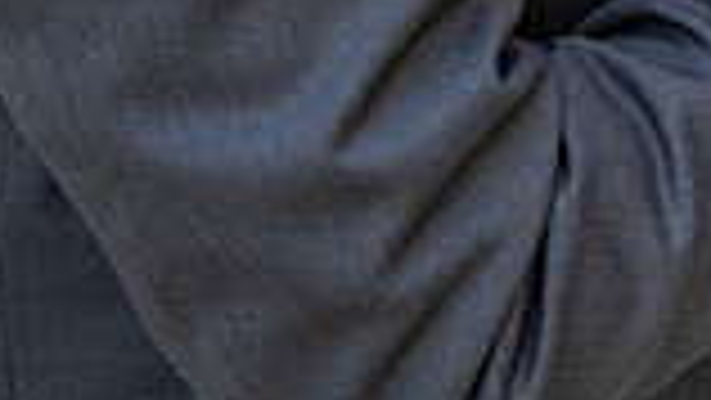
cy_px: -721
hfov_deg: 8.9
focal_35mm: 237
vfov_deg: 4.9
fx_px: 4470
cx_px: 1042
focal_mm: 33.1
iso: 125
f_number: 3.2
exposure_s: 1/80
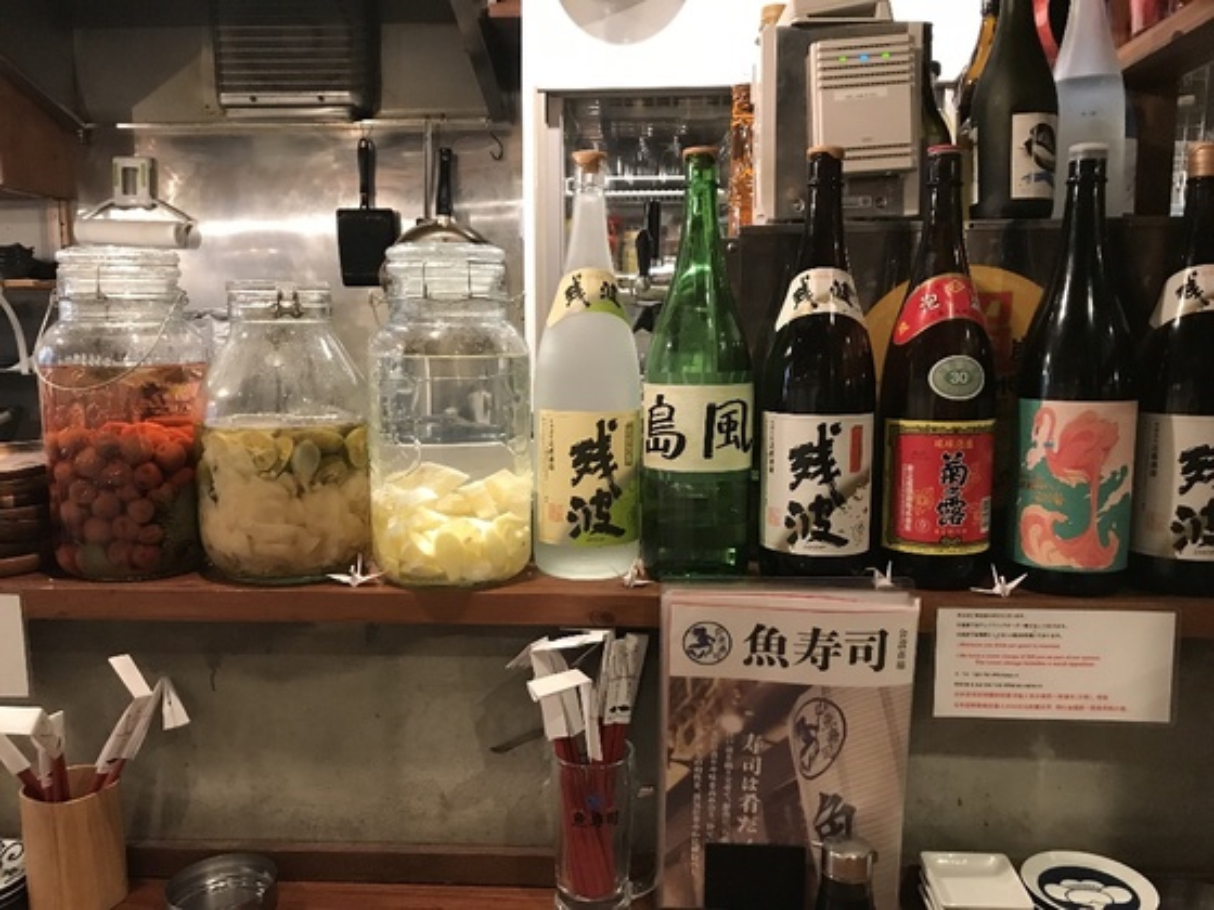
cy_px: 455
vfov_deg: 49.7
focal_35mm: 28
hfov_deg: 63.4
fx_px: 982
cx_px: 607
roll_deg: +0.4
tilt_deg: -6.7
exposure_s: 1/15
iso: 80
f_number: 1.8
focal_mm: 3.99
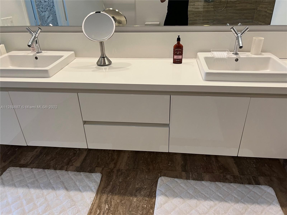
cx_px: 144
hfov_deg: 67.3
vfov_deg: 53.1
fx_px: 216
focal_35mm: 26
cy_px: 108
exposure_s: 1/60
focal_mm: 5.7
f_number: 1.5
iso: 100
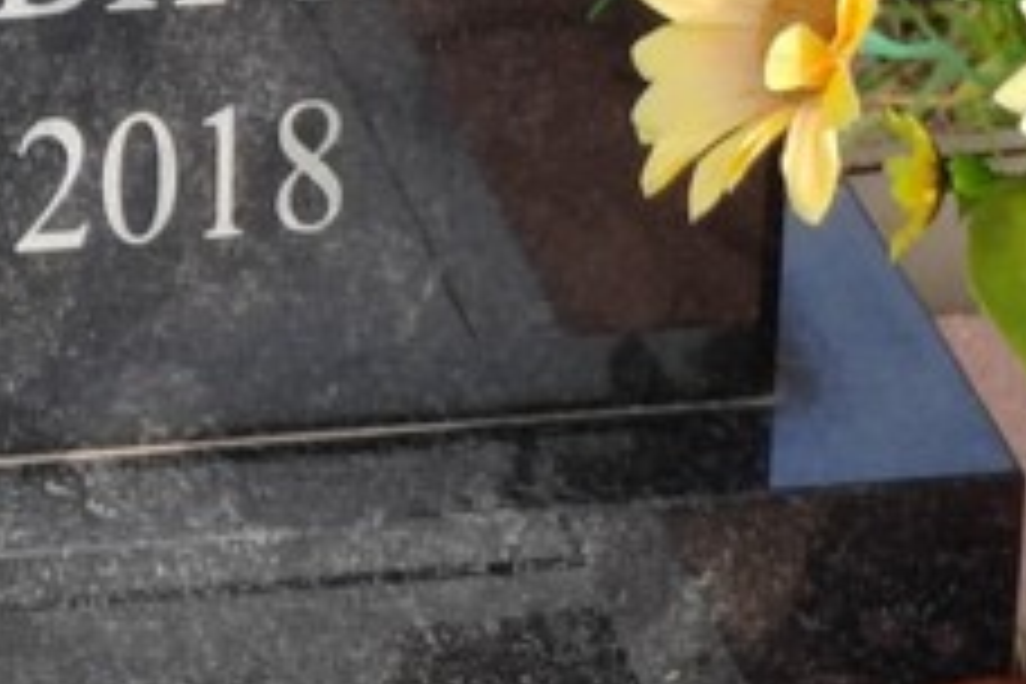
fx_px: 7067
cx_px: -54
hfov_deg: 8.3
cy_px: 68
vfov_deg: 5.5
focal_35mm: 248
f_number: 1.9
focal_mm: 5.52
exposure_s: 1/940
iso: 100
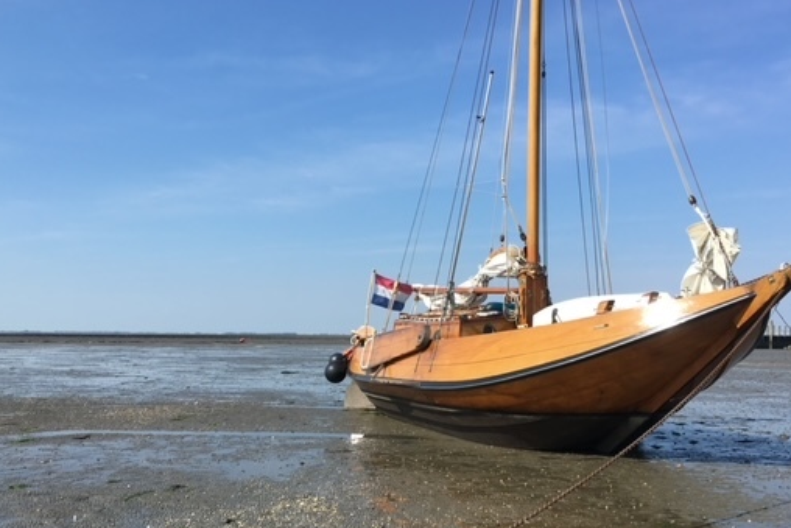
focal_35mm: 38
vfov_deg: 34.8
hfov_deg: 50.7
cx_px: 414
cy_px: 347
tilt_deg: -0.8
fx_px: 835
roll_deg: -1.5
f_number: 2.2
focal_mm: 4.15
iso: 25
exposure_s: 1/1508
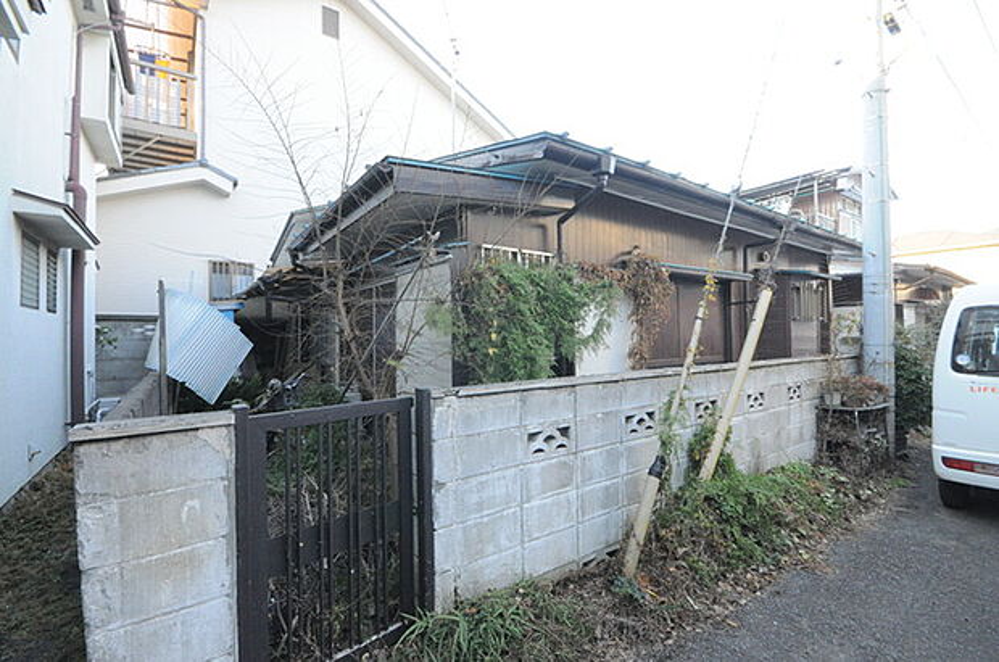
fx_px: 415
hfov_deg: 100.5
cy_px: 331
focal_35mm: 15
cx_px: 500
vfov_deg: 77.1
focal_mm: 10
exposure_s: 1/15
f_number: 4
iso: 1600
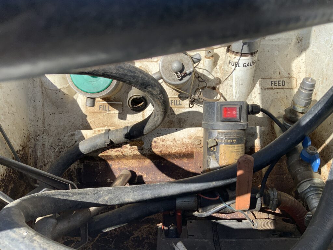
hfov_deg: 61.7
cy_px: 125
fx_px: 279
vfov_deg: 48.2
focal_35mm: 29
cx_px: 166
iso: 16
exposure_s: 1/1250
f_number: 1.8
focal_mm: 3
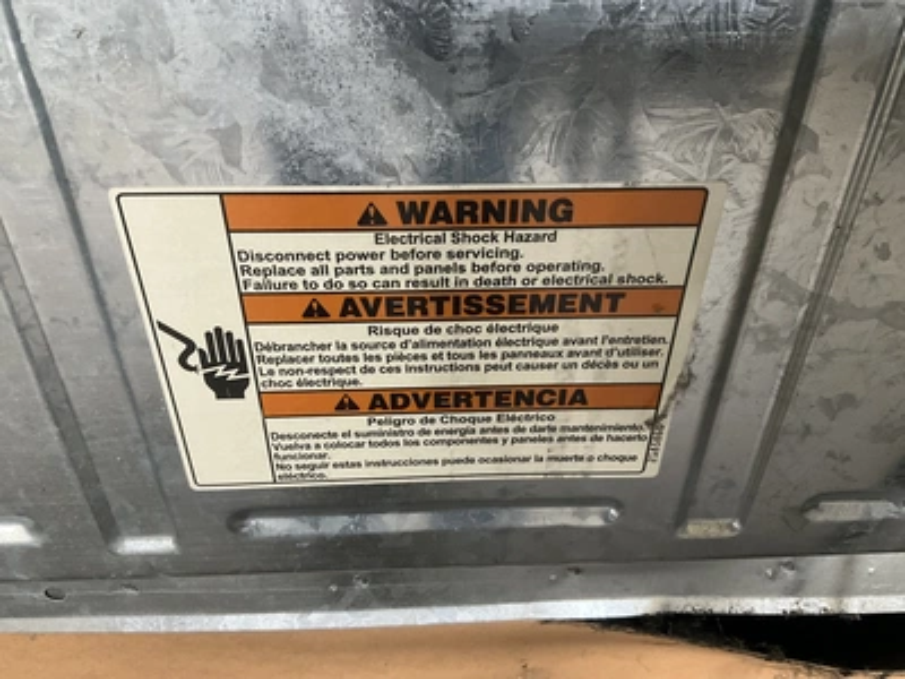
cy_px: 340
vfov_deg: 48.2
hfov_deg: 61.7
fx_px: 758
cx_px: 452
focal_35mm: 29
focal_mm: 3
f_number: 1.8
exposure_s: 1/40
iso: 250
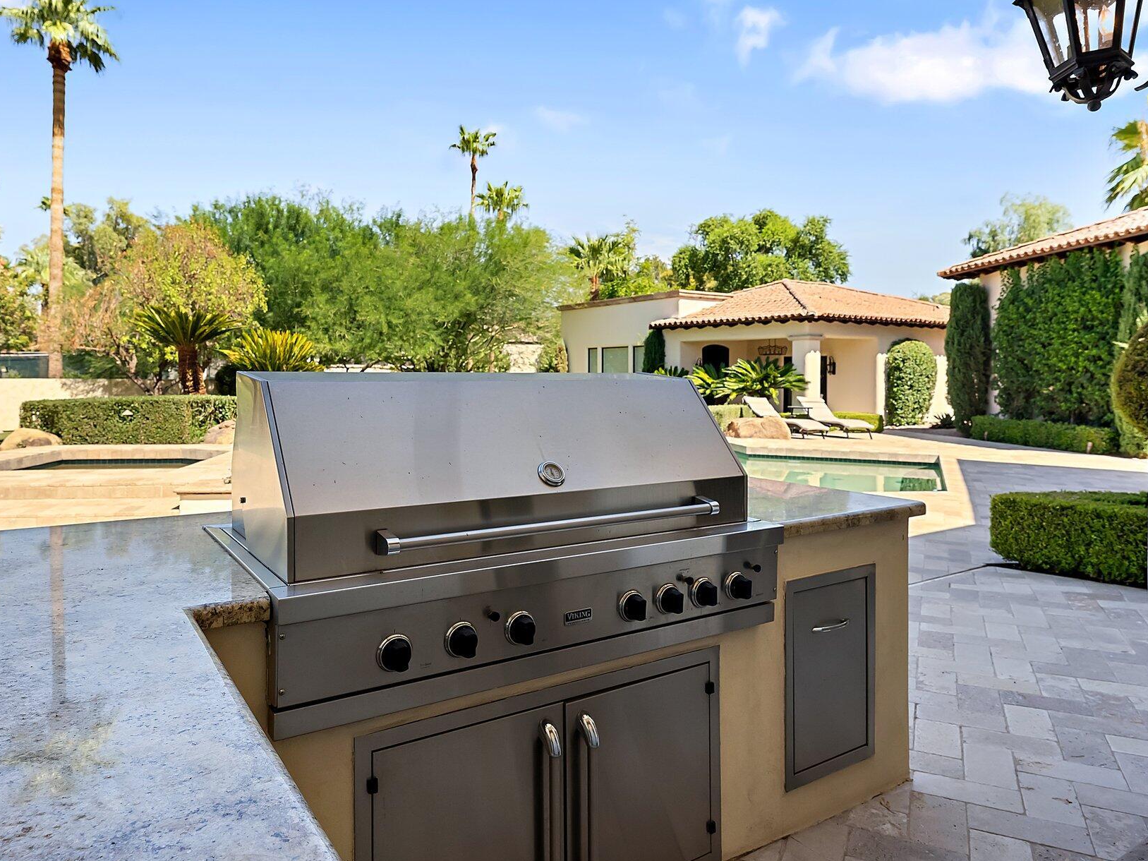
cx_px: 526
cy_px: 391
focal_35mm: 23
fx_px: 763
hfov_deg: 73.8
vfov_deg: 58.8
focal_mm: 19
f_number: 8
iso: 800
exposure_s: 1/1250
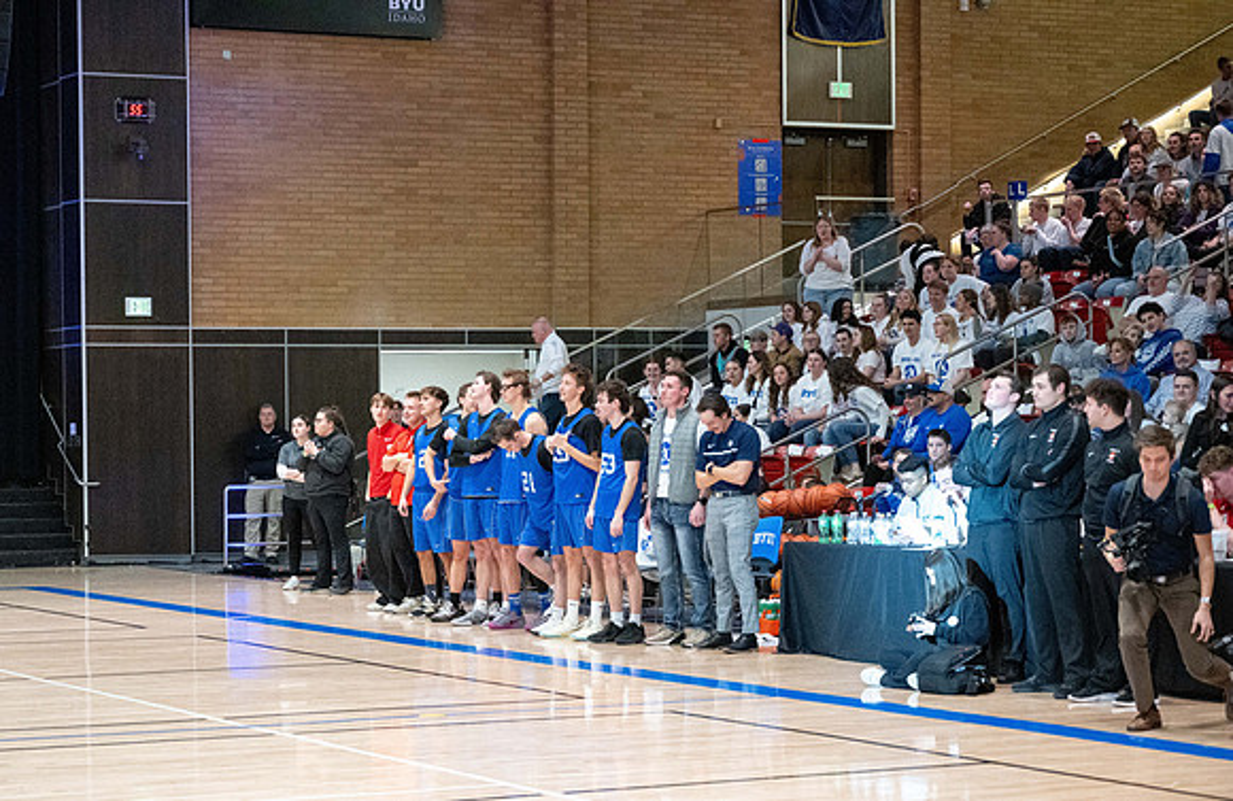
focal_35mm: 87
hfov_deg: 23.5
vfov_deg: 15.4
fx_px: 2952
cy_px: 506
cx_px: 474
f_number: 4
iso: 10000
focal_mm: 70
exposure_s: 1/250
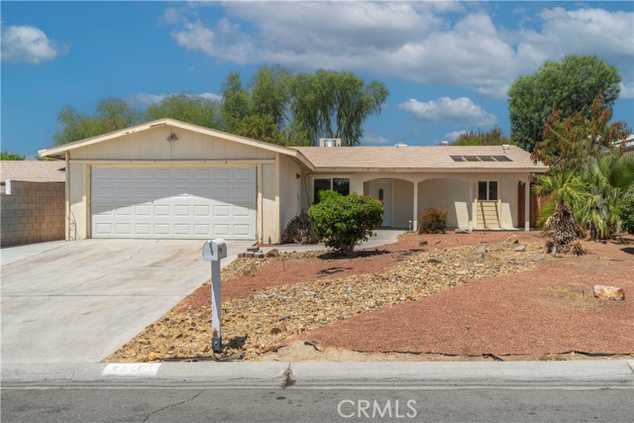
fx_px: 546
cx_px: 317
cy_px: 212
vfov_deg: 42.3
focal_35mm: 31
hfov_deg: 60.3
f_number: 8
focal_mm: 31
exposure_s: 1/640
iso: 100
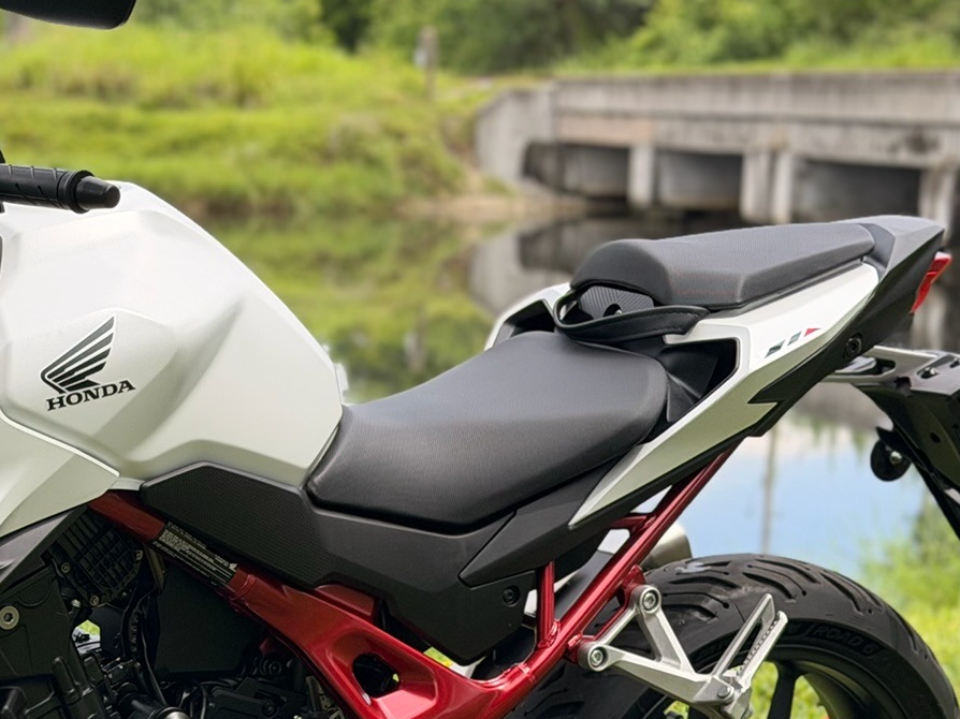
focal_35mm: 110
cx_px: 53
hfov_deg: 17.6
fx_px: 3050
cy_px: 603
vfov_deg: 13.4
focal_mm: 6.76
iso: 80
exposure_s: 1/1838
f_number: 1.78
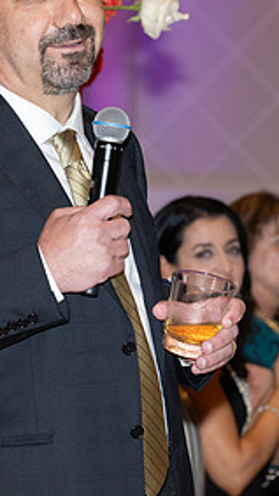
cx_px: 81
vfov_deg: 7.3
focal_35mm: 295
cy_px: 208
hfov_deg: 4.1
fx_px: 3883
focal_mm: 120
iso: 800
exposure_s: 1/100
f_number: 5.6
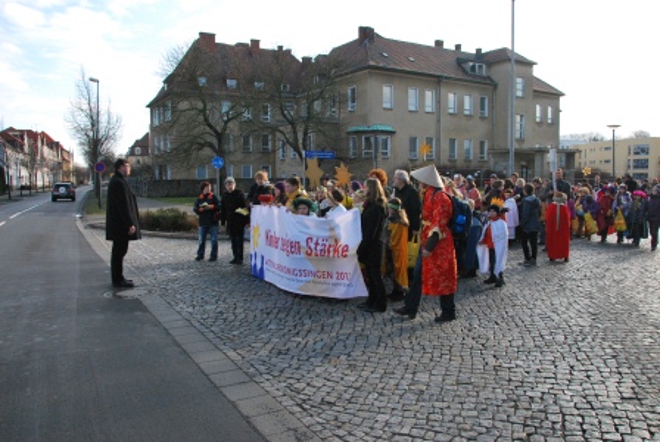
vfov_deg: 25.8
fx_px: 964
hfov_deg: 37.8
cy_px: 221
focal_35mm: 52
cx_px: 330
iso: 800
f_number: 10
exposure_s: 1/400
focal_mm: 35
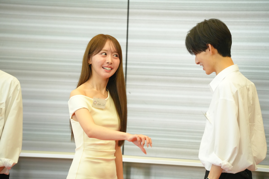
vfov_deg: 3.8
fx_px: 2690
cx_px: 134
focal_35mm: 360
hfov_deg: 5.7
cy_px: 90
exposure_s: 1/125
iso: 6400
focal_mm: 360
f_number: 6.3
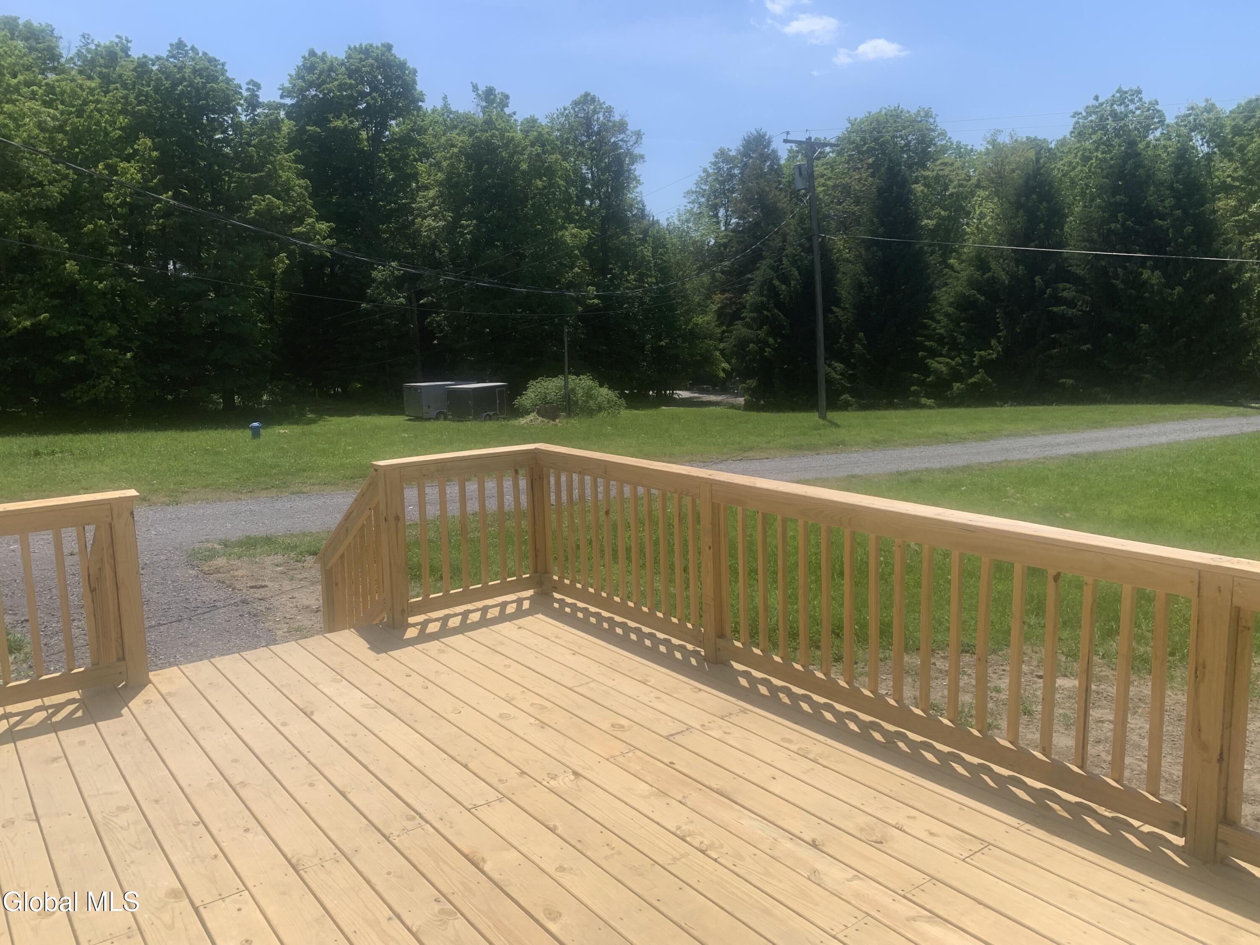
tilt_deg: -9.9
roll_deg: +1.7
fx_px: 946
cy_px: 472
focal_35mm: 26
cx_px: 630
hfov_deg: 67.3
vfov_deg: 53.1
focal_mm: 4.25
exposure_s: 1/2421
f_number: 1.8
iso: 25
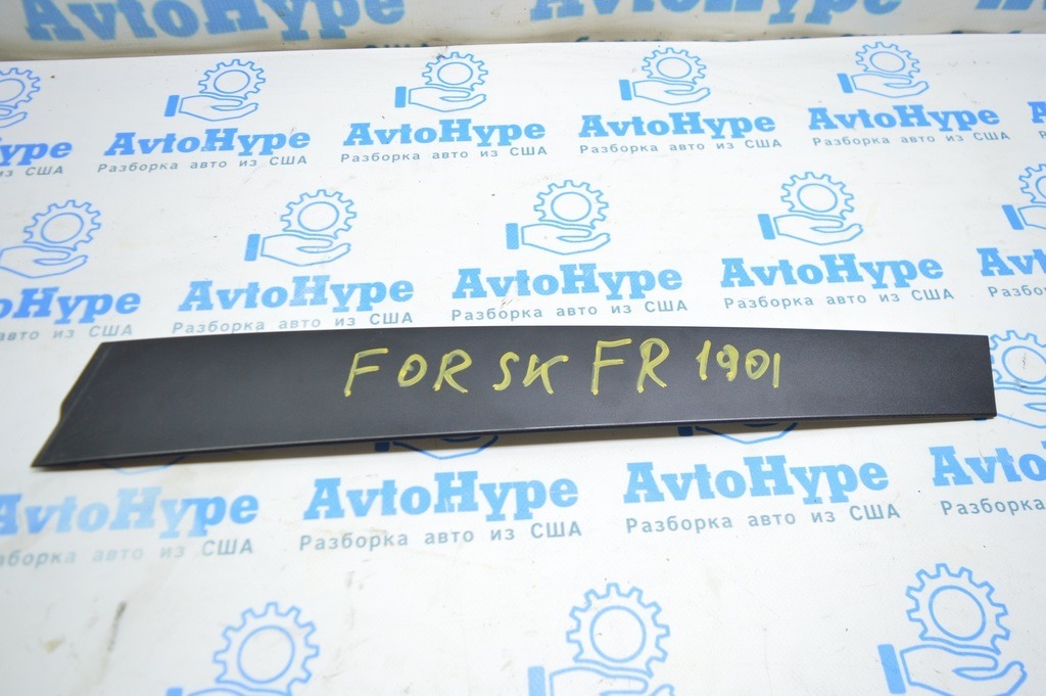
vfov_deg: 47.9
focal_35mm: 27
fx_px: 784
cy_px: 348
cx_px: 523
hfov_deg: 67.4
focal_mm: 18
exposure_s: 1/40
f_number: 3.5
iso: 400
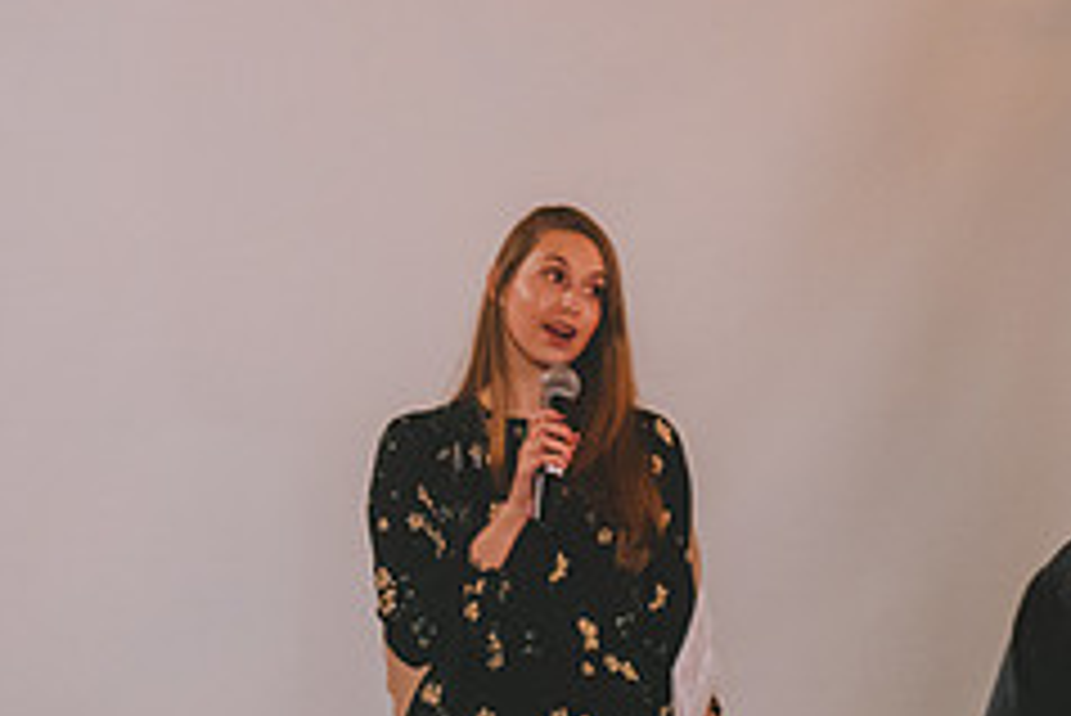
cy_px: 697
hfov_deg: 10.6
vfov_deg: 7.1
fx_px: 5745
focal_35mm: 193
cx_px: 154
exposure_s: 1/80
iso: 1250
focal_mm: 70
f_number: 2.8
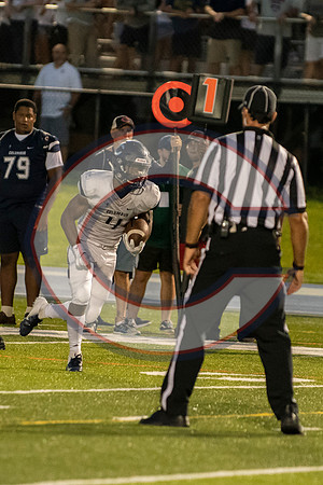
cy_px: 239
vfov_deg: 4.1
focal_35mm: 504
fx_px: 6780
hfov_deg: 2.7
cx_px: 181
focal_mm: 200
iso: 7200
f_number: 2.8
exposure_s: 1/1600
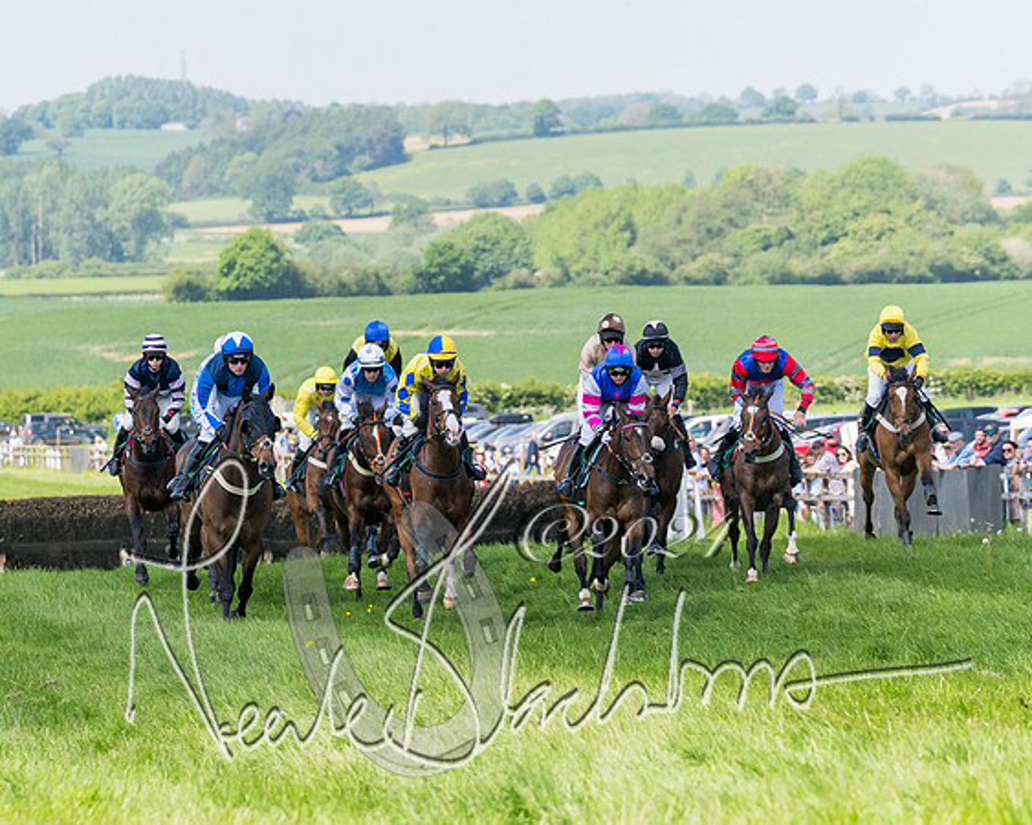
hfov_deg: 8.1
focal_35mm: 239
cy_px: 350
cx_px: 377
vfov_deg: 6.5
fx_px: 7303
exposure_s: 1/2500
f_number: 4
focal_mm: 105
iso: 400
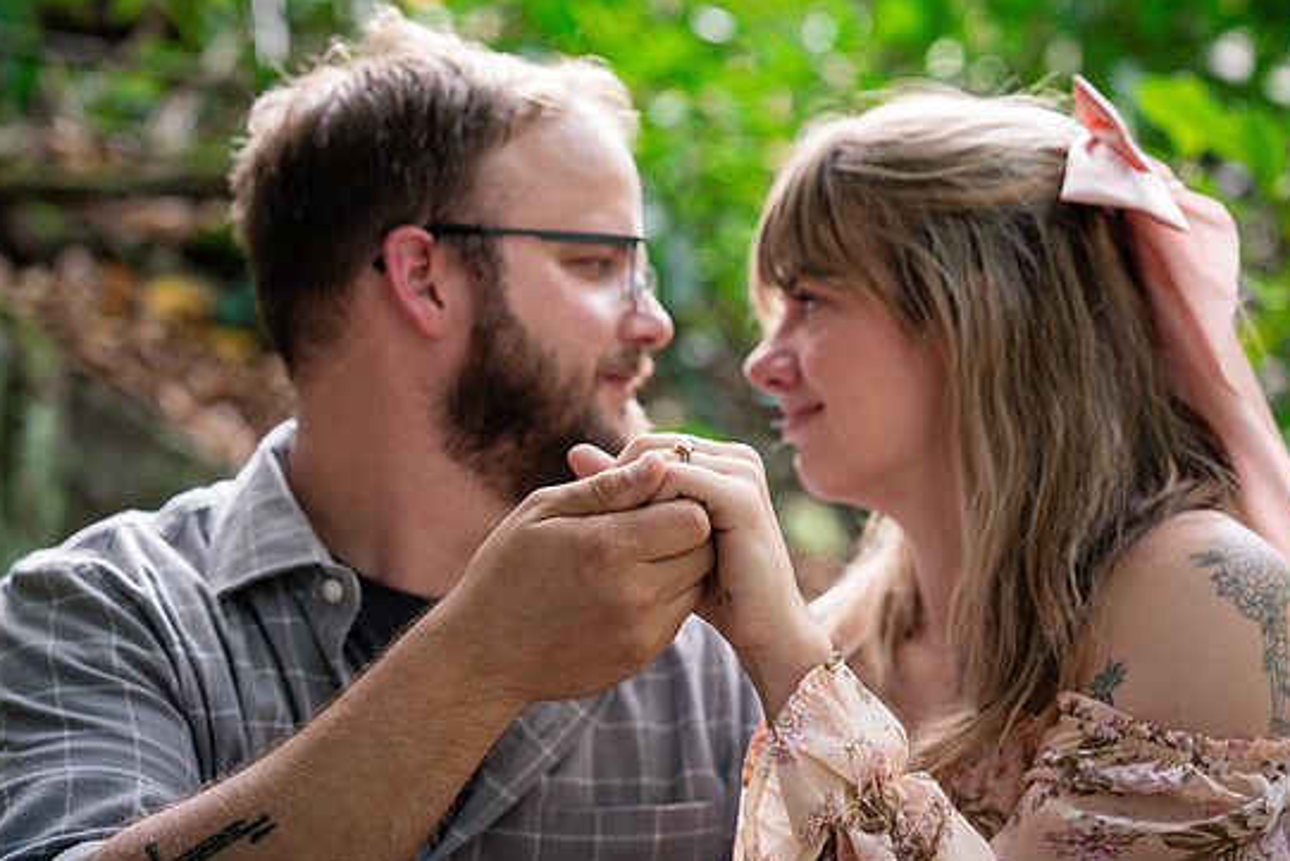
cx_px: 680
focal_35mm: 75
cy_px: 419
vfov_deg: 18.2
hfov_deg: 27.0
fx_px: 2688
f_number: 2.8
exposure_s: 1/125
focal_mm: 70
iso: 2000
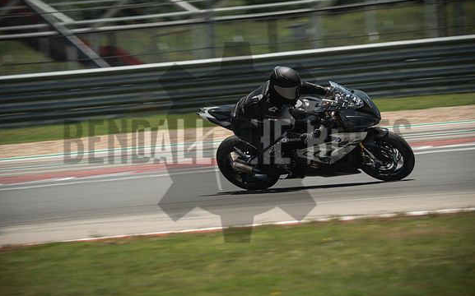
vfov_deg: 3.3
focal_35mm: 402
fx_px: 5201
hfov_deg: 5.2
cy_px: 143
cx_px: 237
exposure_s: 1/250
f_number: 8
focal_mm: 261.2
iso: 160
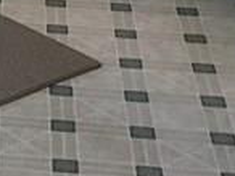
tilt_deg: -4.8
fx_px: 1383
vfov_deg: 6.5
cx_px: -211
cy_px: -402
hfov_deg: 9.2
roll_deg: +1.0
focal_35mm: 204
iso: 160
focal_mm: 4.15
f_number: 2.2
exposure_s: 1/30
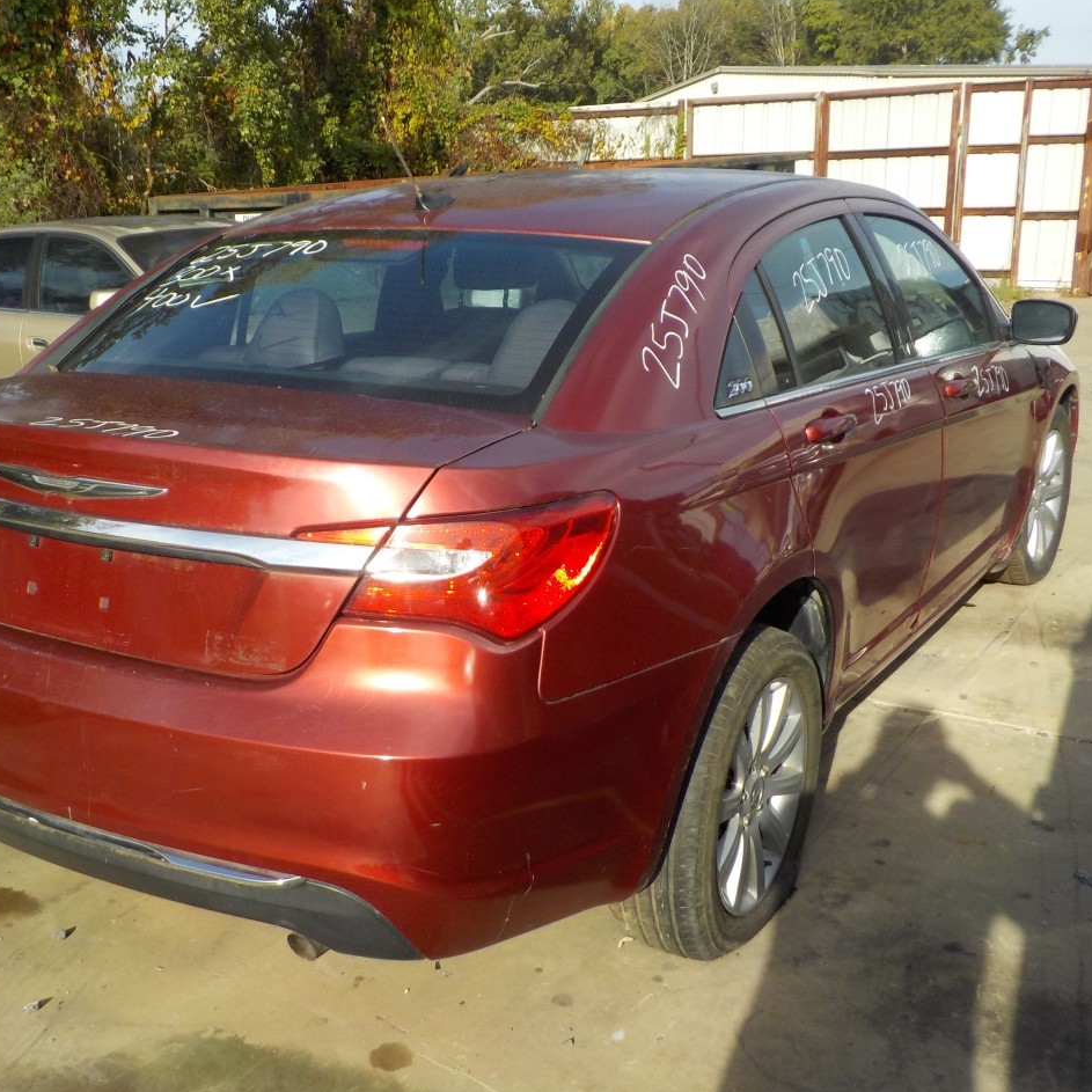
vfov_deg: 46.0
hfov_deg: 45.8
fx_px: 1285
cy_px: 549
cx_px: 448
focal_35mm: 36
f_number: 3.3
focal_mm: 4.1
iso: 125
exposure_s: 1/800
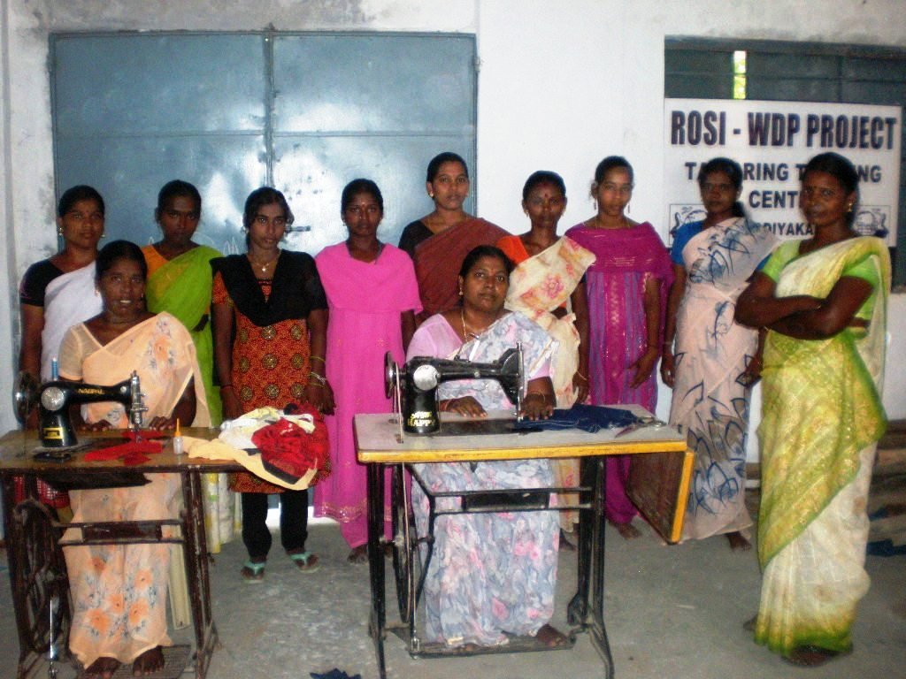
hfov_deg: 49.0
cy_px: 340
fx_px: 995
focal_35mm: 38
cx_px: 453
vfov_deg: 37.7
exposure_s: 1/60
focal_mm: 6.3
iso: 389
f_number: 3.1
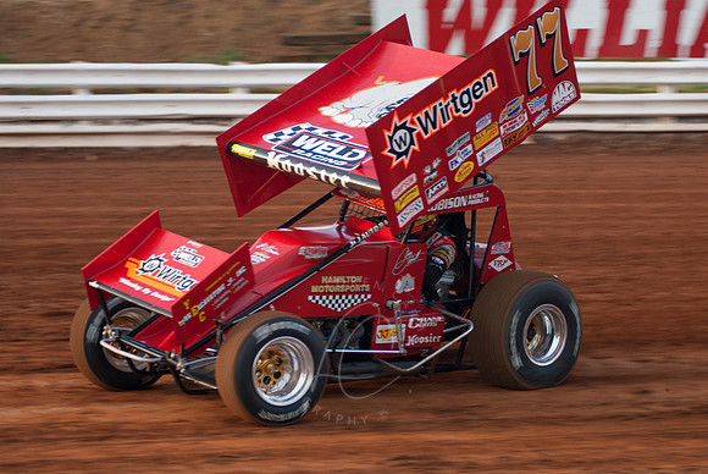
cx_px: 354
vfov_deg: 11.4
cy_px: 237
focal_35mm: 120
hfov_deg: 17.0
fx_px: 2362
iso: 250
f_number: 2.8
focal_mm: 80
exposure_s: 1/500
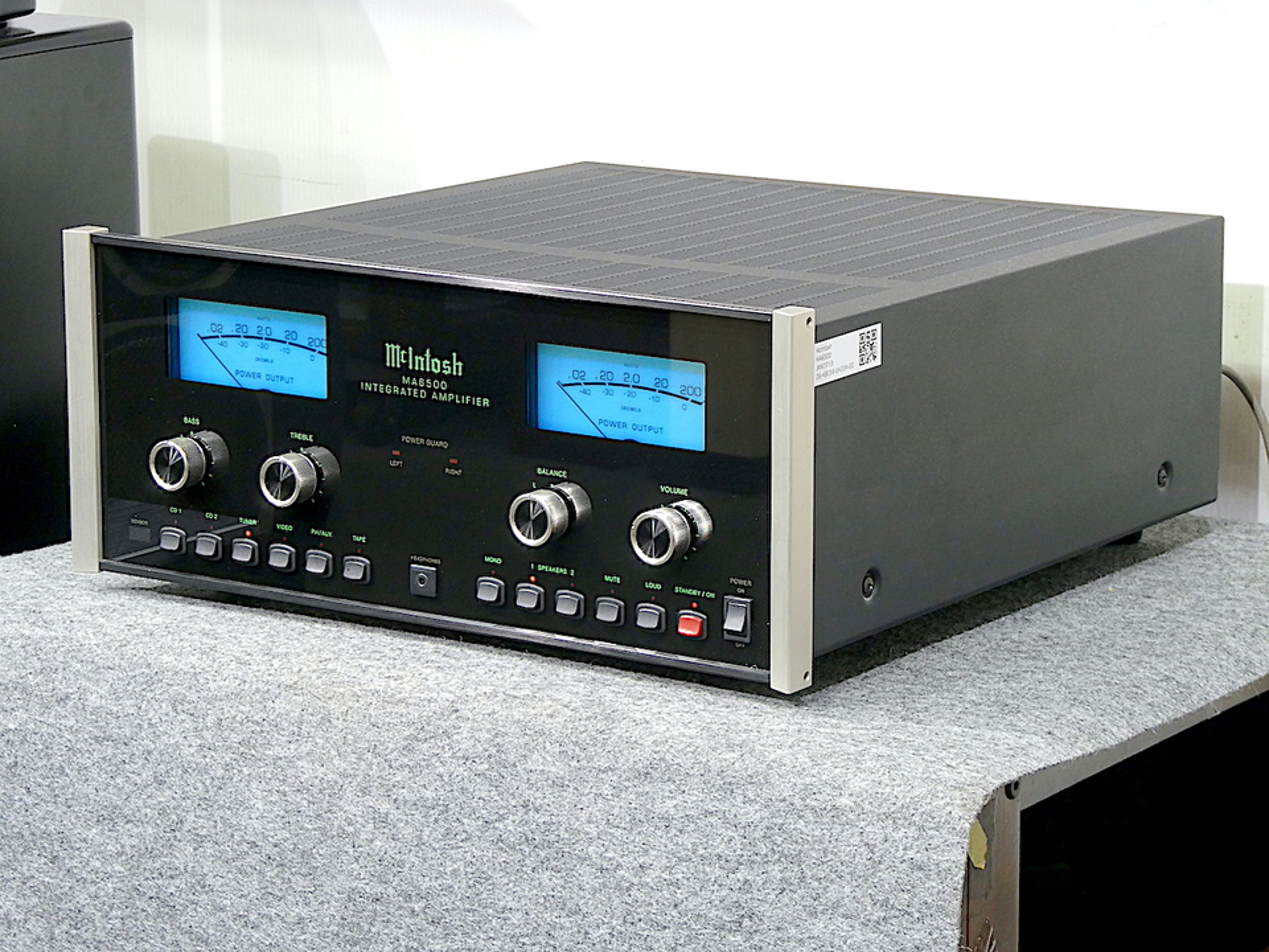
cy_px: 476
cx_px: 634
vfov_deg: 14.0
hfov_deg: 18.5
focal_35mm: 106
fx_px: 3886
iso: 200
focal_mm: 19
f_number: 5.1
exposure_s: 1/5
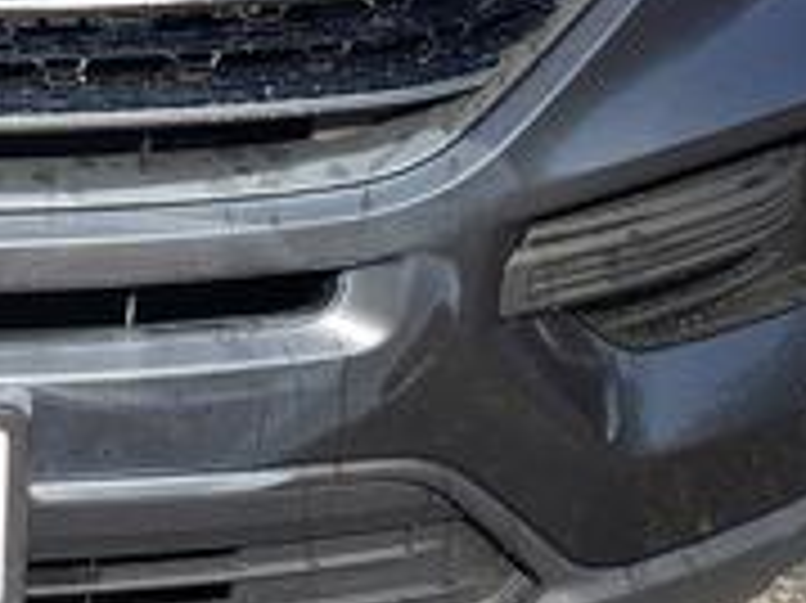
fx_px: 2164
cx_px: -221
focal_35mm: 93
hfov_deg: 19.6
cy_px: -162
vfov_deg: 15.2
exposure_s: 1/768
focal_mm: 4.3
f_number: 2.4
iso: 50
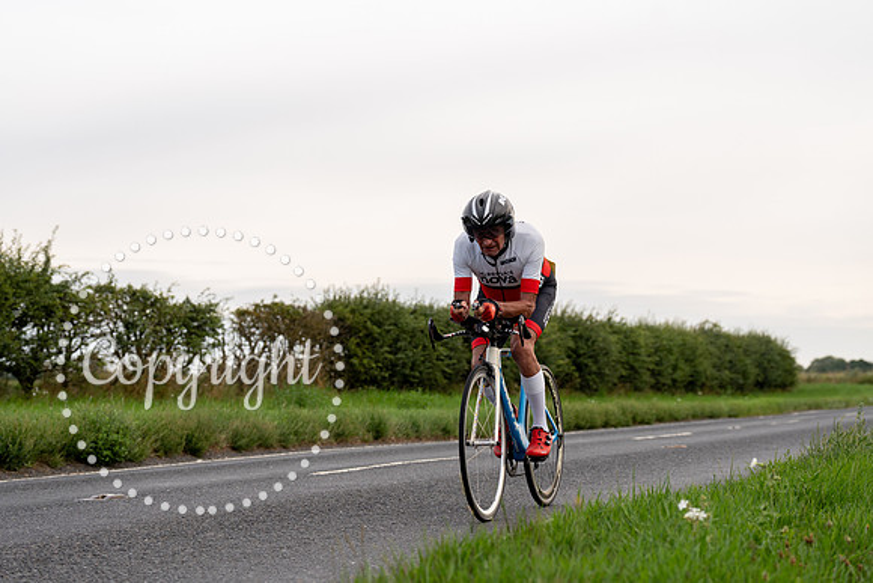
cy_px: 292
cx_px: 436
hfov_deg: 28.1
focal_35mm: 72
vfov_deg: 18.9
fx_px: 1746
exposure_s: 1/800
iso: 250
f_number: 4.5
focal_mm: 72
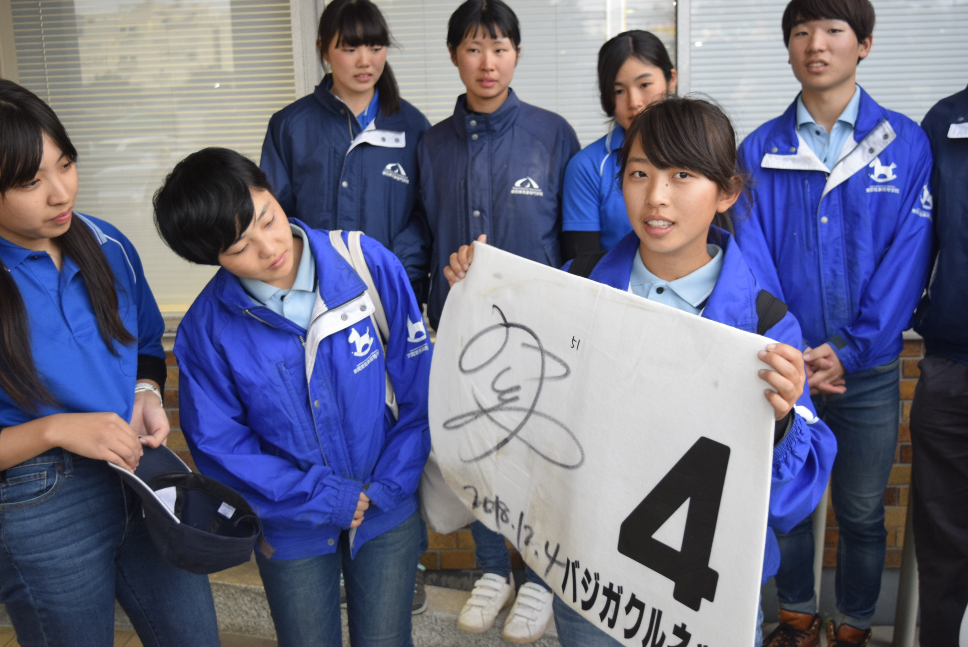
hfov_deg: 49.5
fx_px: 1049
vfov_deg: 34.3
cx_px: 484
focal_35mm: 39
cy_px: 324
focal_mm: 26
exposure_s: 1/60
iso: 1100
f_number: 4
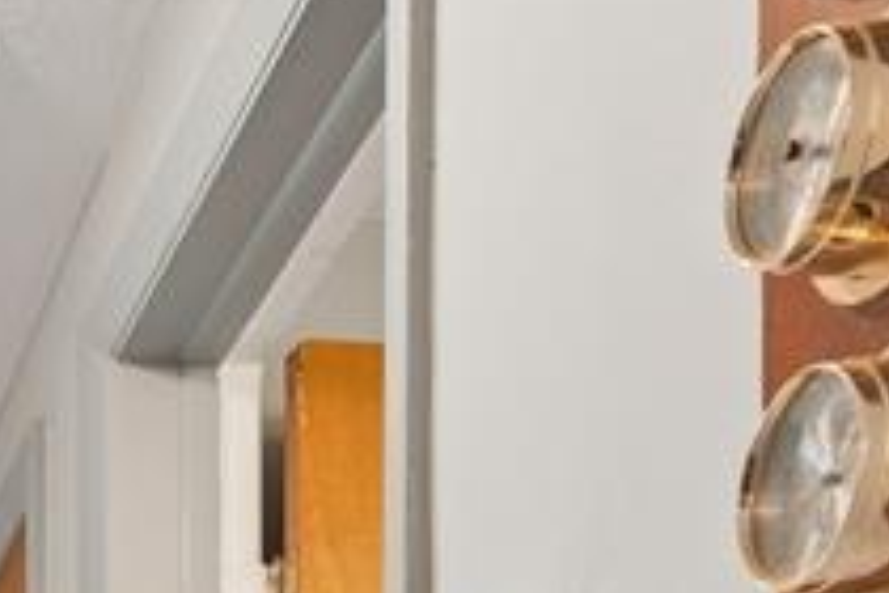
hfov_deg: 23.4
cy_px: 1279
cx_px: -364
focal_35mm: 73
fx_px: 1803
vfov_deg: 14.5
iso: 100
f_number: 7.1
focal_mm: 10
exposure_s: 1/1.67
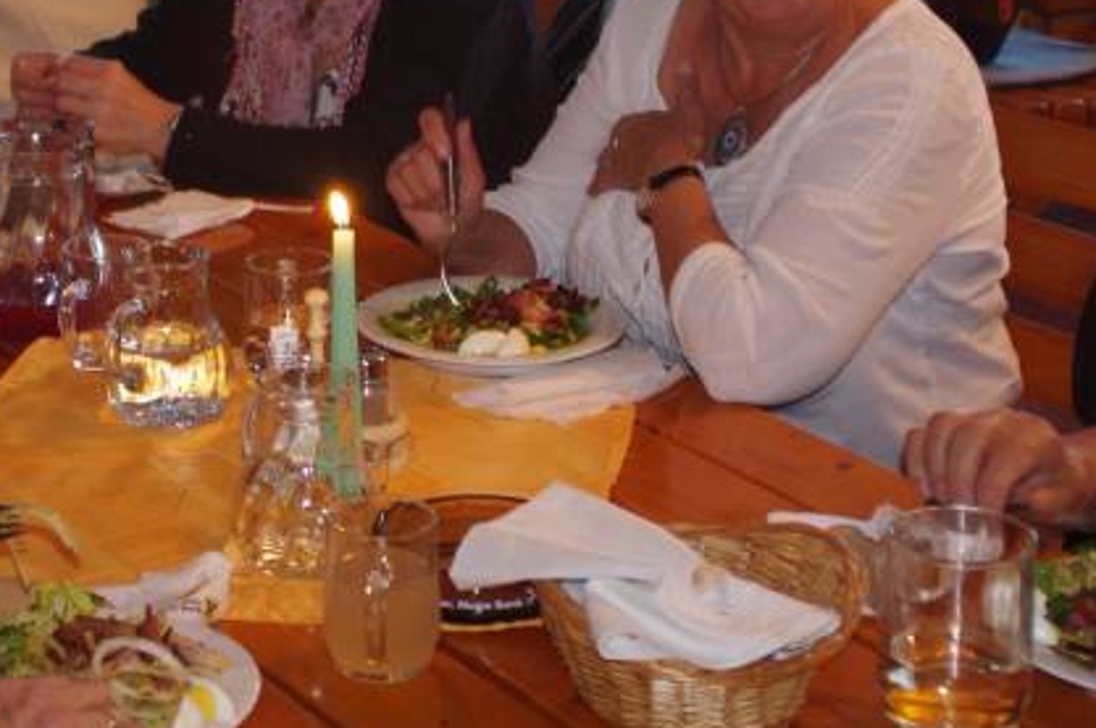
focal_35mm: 91
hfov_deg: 22.2
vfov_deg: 14.8
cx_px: 272
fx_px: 2767
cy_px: 79
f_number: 4
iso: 800
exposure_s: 1/25
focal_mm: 28
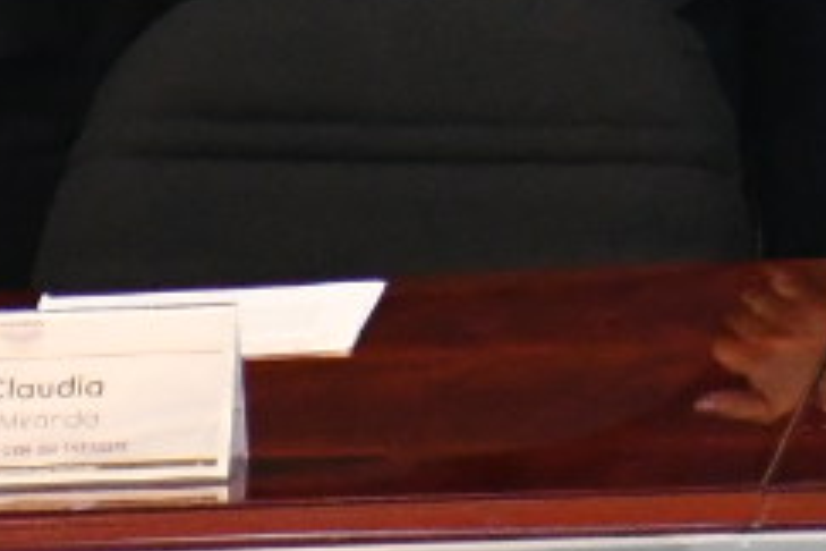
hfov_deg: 3.1
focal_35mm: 660
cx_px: 2318
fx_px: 15142
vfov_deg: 2.1
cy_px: -1207
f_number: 5.6
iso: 4000
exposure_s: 1/125
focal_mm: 66
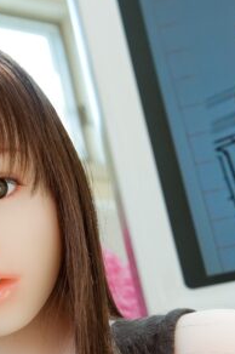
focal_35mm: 110
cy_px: 324
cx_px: -1
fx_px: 1080
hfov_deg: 12.3
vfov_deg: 18.3
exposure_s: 1/60
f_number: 5
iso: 320
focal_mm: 48
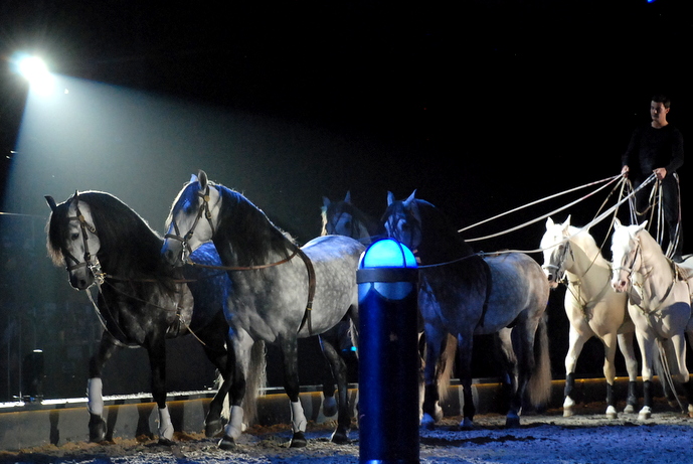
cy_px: 240
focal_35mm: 118
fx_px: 2265
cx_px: 354
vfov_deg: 11.7
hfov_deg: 17.4
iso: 1600
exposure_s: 1/125
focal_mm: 75
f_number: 5.3
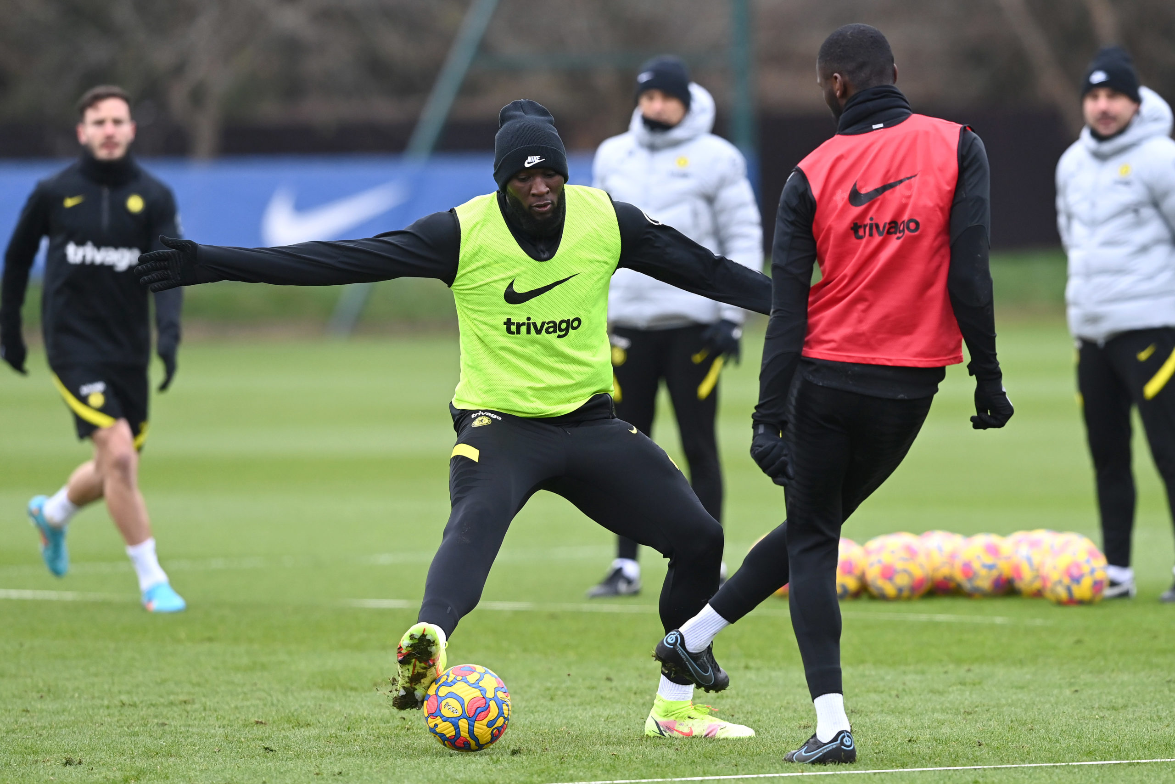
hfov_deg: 5.2
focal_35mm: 400
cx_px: 588
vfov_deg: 3.4
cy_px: 392
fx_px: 13055
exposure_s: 1/1600
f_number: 4
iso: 1600
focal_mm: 400
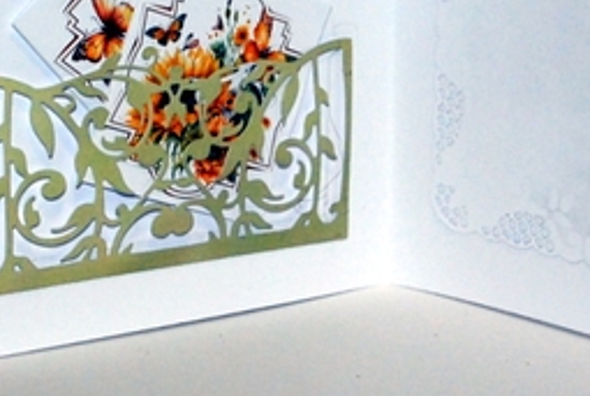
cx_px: 377
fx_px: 870
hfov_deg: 37.2
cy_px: 88
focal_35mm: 53
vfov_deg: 25.2
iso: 200
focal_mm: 20
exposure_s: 1/60
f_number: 3.8
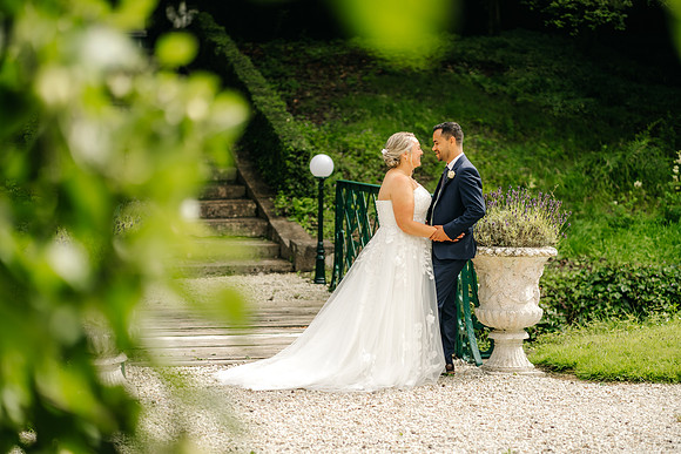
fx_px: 1608
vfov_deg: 16.1
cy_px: 227
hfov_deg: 23.9
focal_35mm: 85
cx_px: 340
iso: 100
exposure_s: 1/1600
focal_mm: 85
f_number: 2
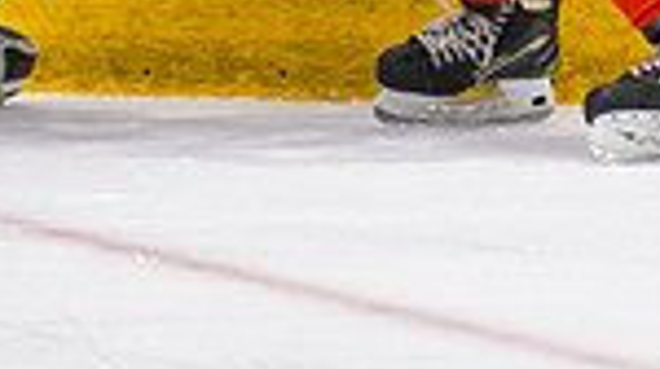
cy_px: -303
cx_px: 523
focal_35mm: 1255
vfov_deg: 1.0
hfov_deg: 1.7
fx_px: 21940
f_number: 2.8
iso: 1600
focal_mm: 200
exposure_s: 1/640
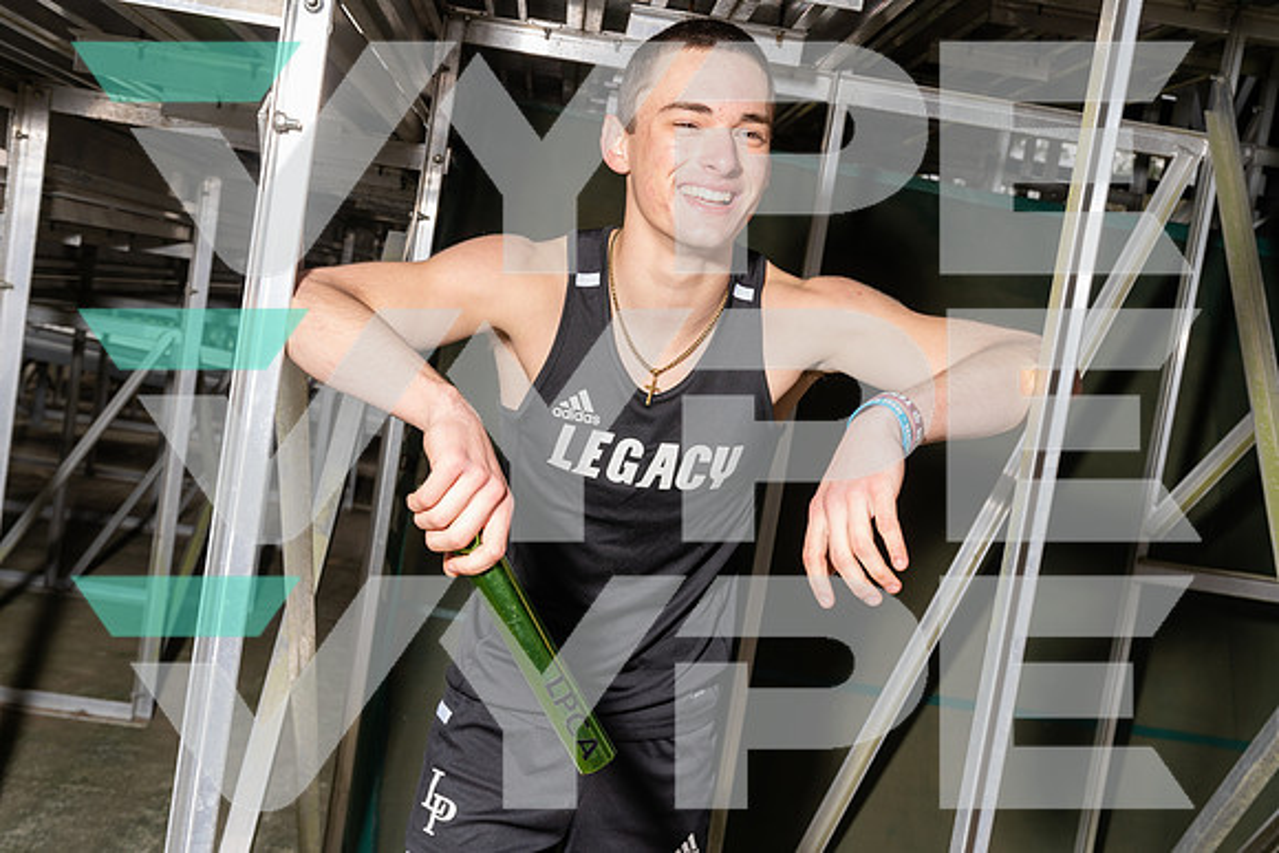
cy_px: 426
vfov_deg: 32.6
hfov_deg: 47.4
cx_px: 640
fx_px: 1457
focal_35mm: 41
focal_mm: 41
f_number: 8
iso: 160
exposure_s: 1/250
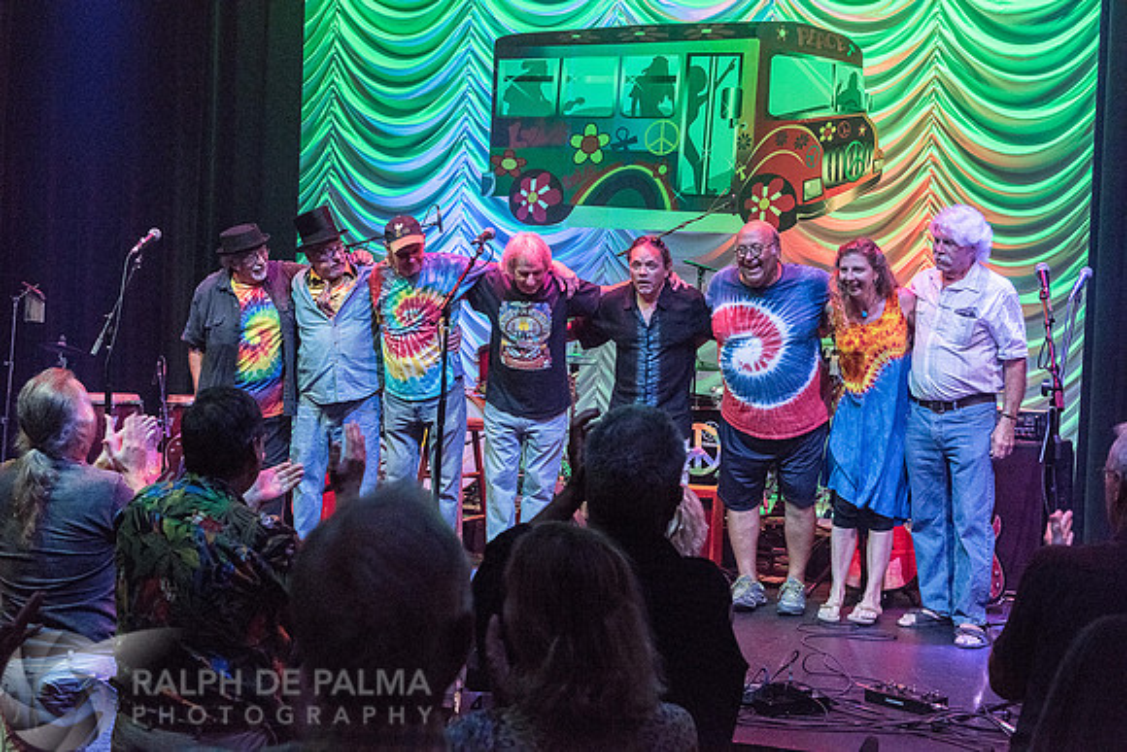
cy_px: 376
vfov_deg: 31.9
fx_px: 1315
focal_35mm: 42
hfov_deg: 46.4
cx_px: 564
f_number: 5.6
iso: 2500
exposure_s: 1/160
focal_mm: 42
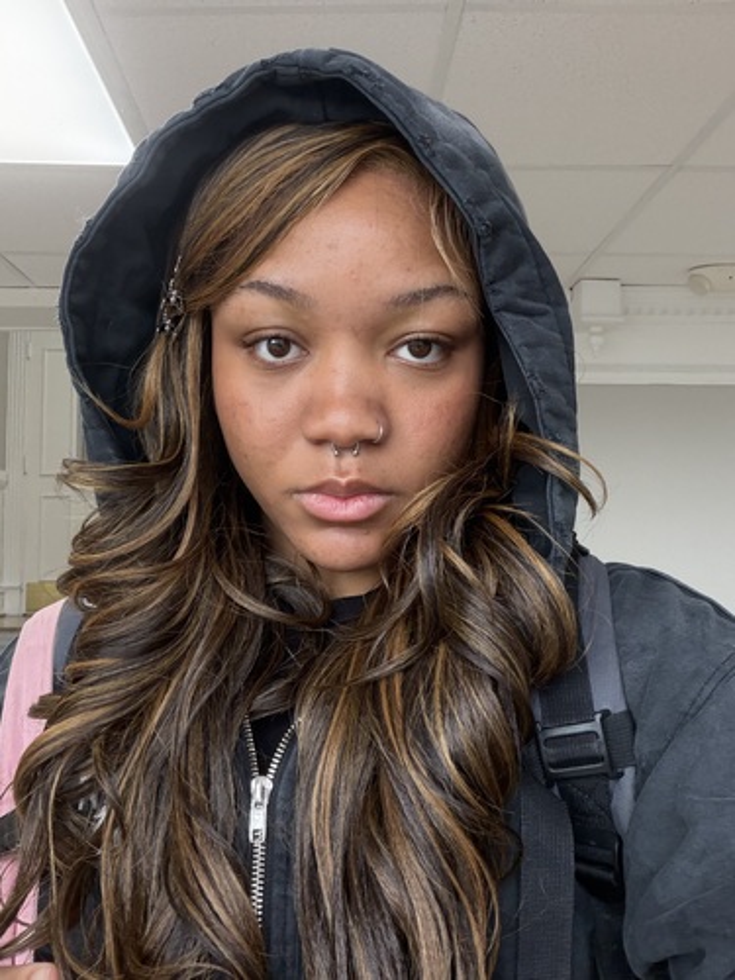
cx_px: 368
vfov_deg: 60.0
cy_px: 490
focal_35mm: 30
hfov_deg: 46.8
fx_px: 849
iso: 125
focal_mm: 2.71
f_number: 1.9
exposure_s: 1/120
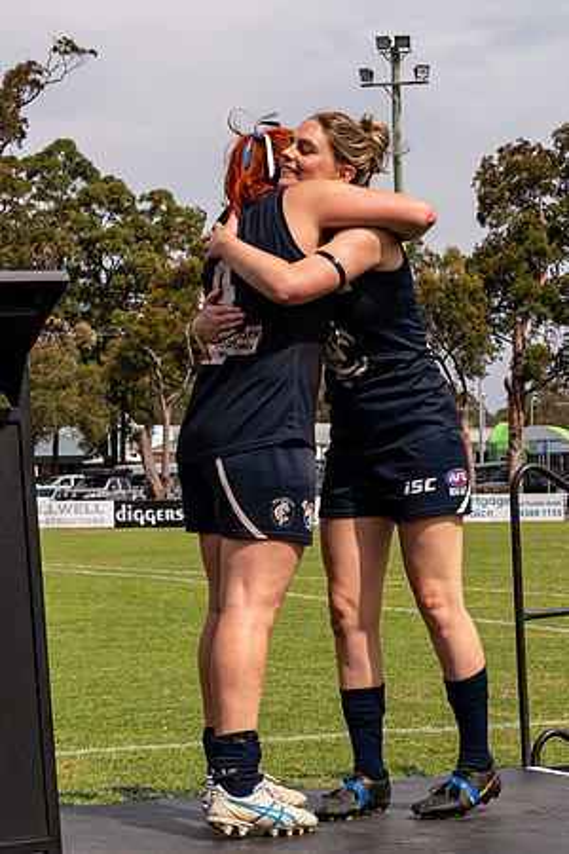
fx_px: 2565
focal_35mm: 108
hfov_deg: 12.6
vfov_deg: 18.9
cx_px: 435
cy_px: 389
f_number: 8
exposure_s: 1/640
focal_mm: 42
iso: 200
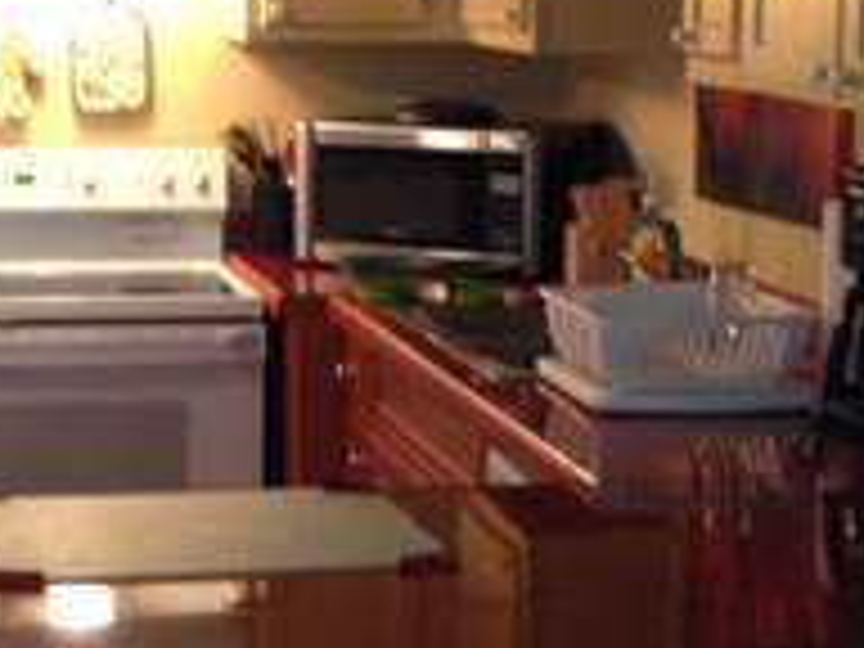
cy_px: 220
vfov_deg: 13.4
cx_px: 180
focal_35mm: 110
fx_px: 2746
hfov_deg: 17.7
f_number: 2.4
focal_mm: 4.13
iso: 250
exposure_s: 1/20
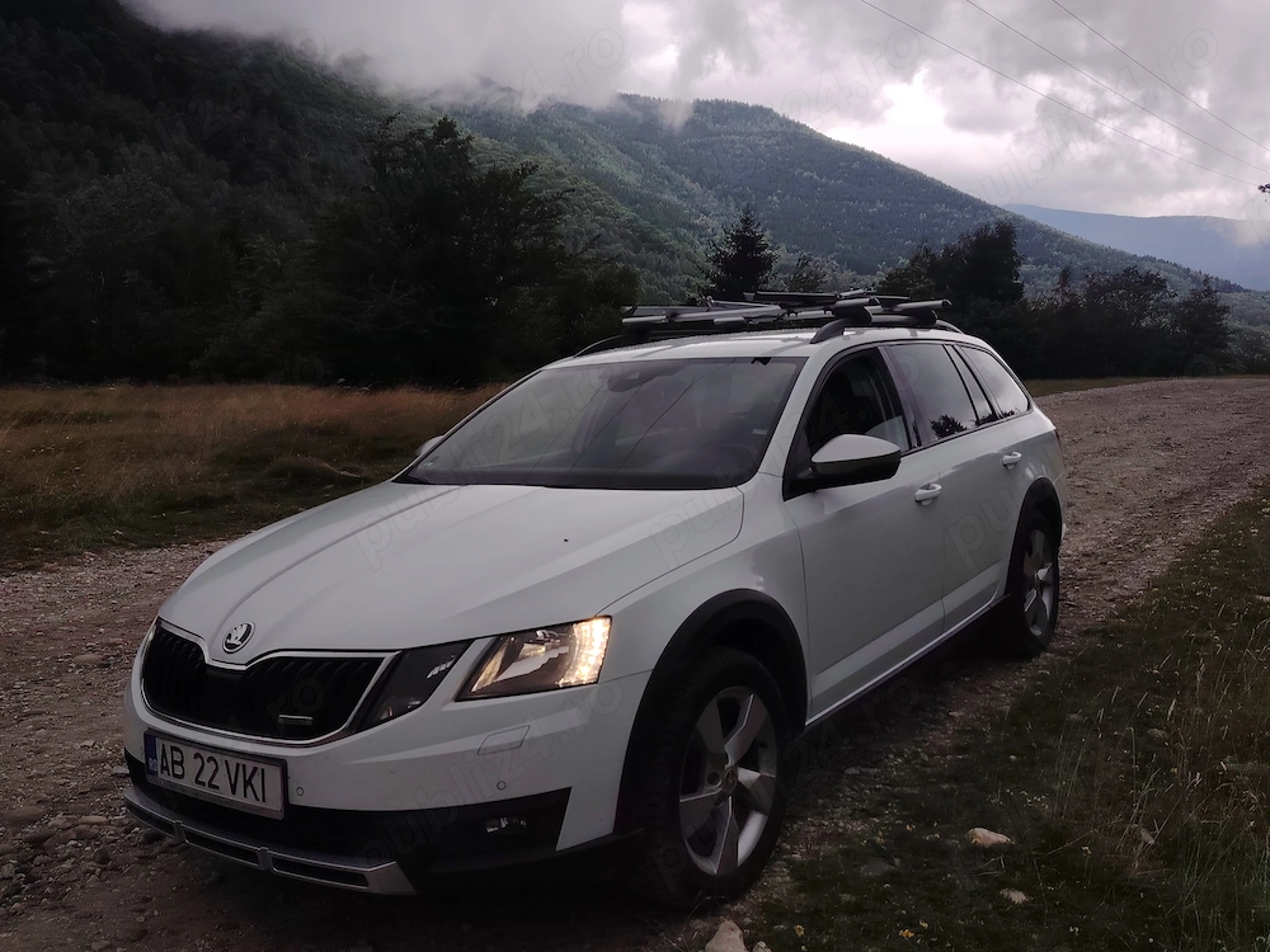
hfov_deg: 58.4
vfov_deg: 45.4
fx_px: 1137
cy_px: 476
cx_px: 635
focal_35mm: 31
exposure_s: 1/100
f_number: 1.75
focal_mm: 5.25
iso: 153
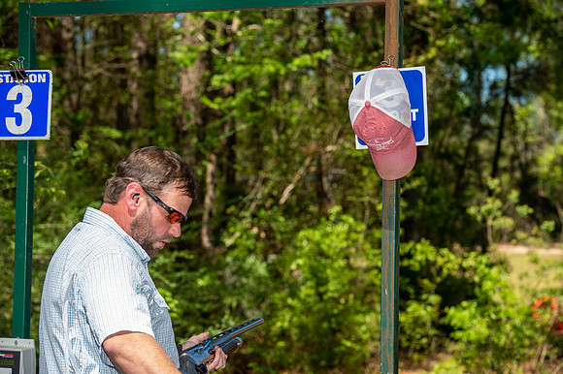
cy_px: 187
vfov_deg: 12.2
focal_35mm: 112
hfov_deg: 18.3
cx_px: 282
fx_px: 1750
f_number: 8
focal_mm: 112
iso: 160
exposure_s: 1/200
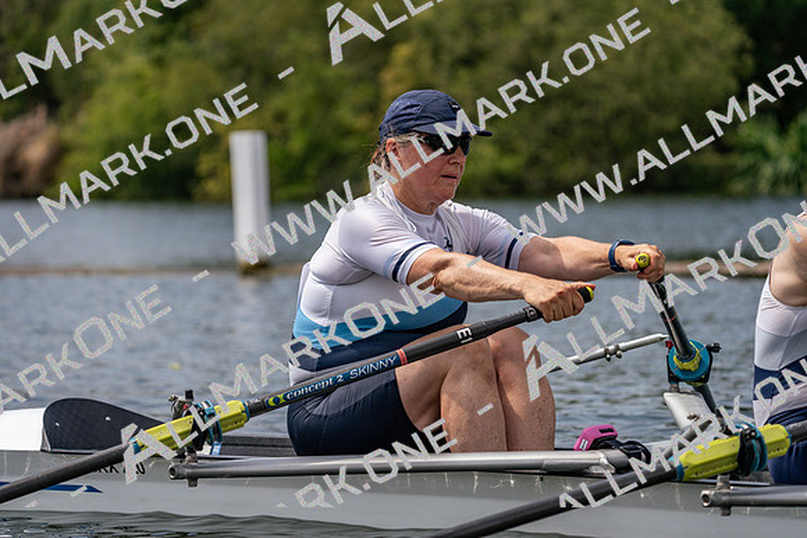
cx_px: 404
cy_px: 269
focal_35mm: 200
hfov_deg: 10.3
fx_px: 4484
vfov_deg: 6.9
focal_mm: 200
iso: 200
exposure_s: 1/1600
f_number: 5.6
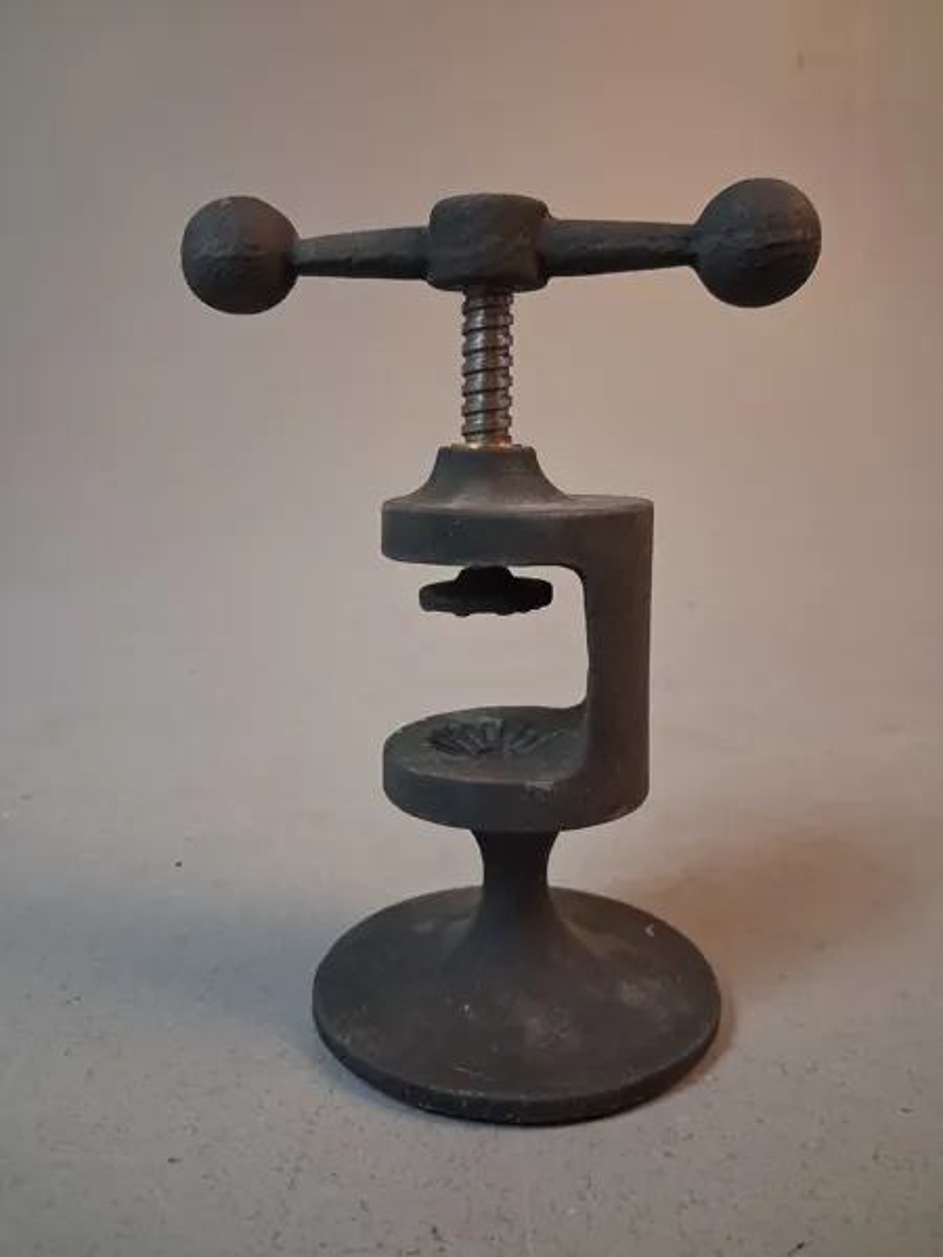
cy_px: 628
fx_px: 981
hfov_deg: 51.4
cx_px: 472
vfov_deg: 65.3
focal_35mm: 27
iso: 400
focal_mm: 4
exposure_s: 1/50
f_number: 1.8
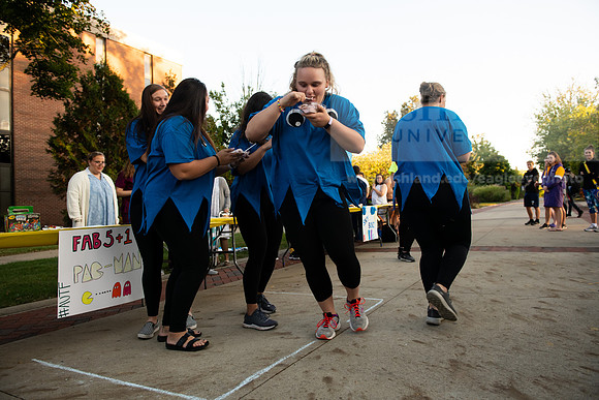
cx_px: 300
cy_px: 200
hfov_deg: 69.4
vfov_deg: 49.6
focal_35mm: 26
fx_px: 433
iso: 640
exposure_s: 1/400
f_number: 4
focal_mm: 26
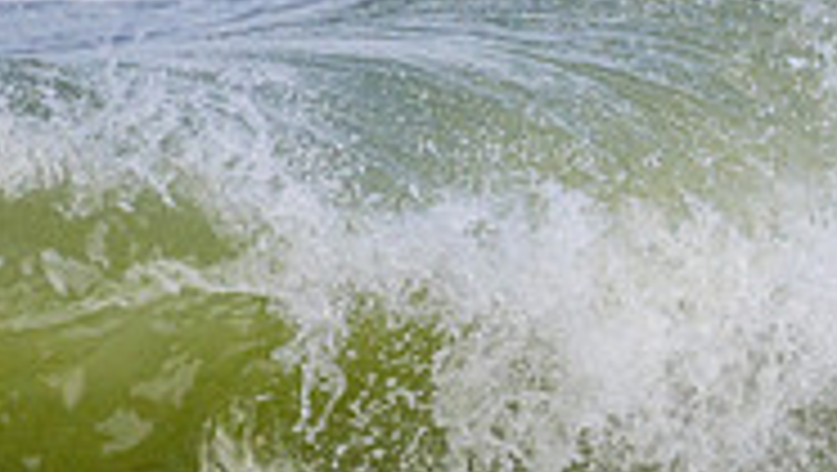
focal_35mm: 2895
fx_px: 64307
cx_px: 1333
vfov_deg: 0.4
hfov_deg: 0.7
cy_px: -115
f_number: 11
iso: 800
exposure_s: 1/2000
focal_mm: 800
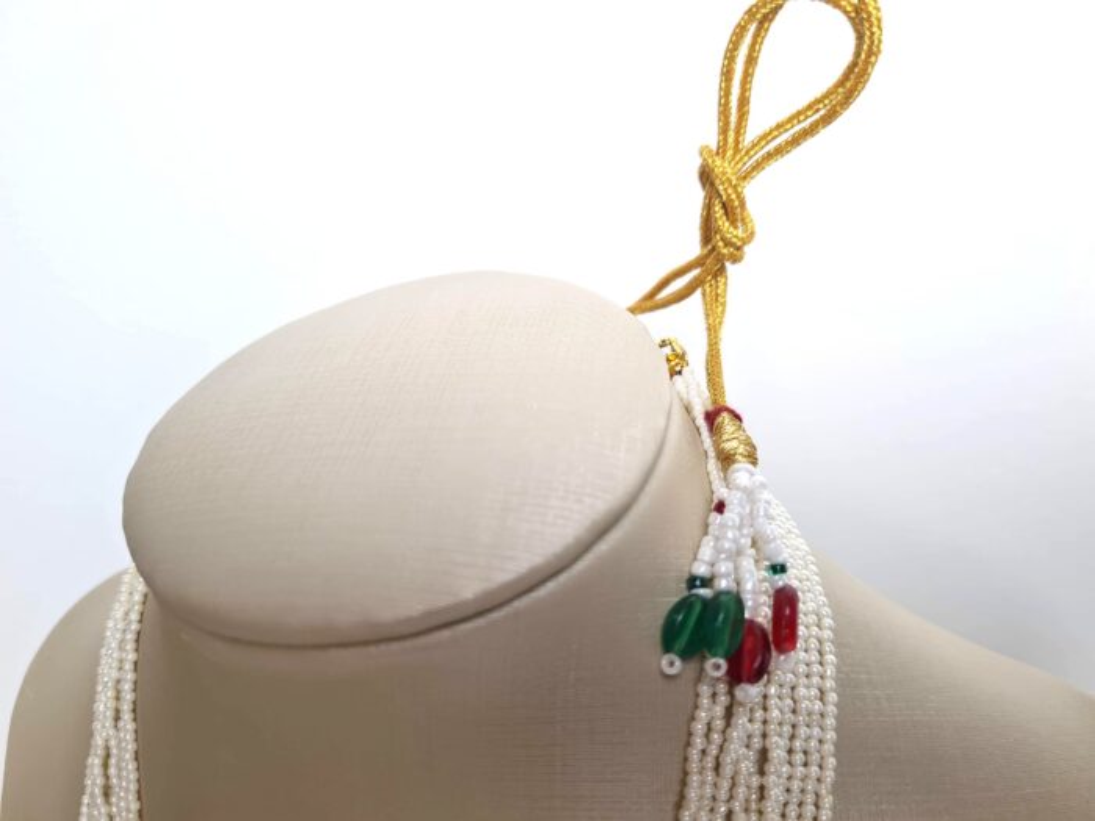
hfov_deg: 67.3
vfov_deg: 53.1
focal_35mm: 26
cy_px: 410
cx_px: 548
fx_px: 822
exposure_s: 1/120
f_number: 1.8
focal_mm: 5.4
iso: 50
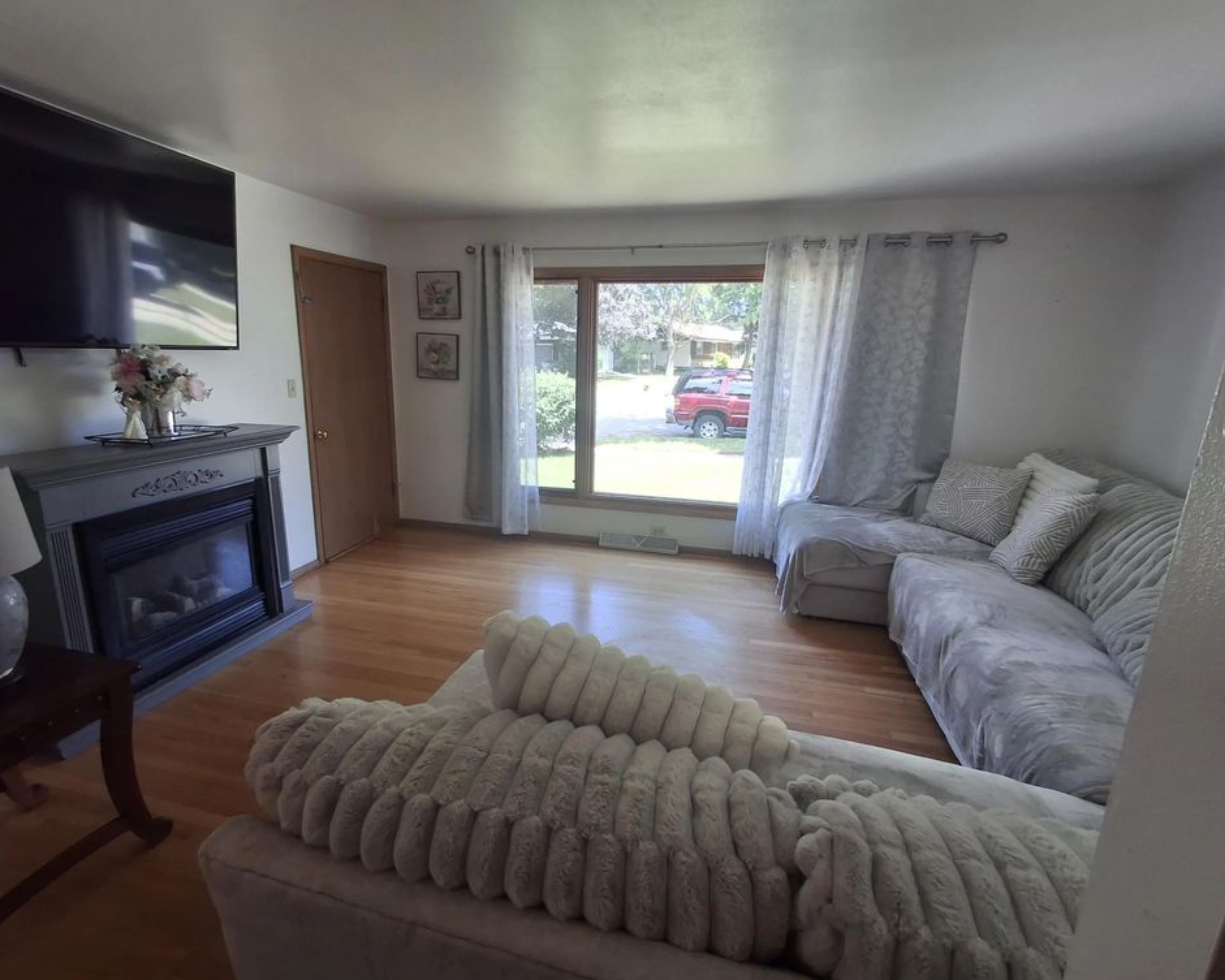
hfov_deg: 89.5
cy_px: 498
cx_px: 569
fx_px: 616
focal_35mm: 17
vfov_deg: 77.0
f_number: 2.2
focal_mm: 1.64
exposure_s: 1/60
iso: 40
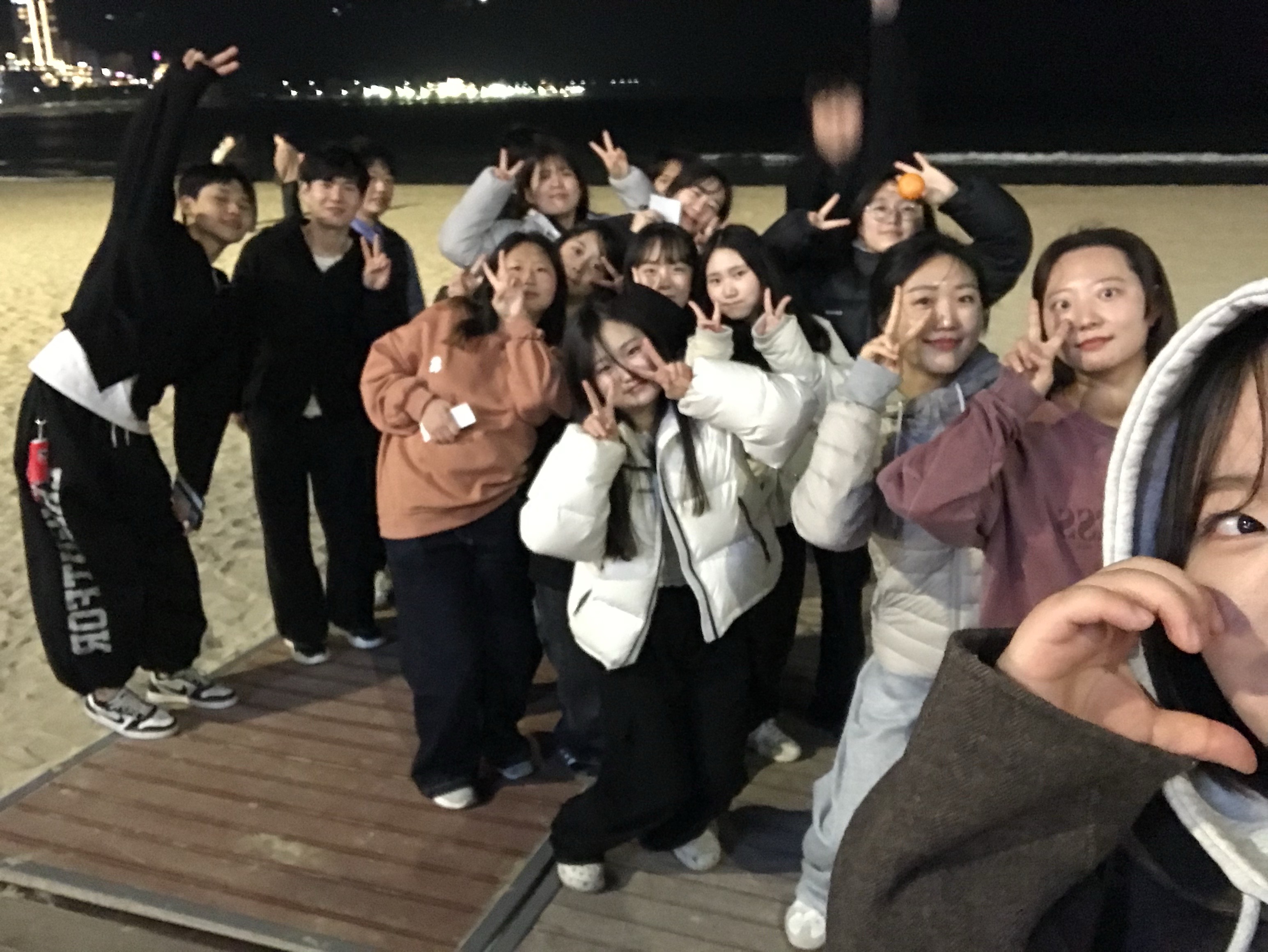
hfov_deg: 56.8
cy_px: 476
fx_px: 1173
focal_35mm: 32
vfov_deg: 44.2
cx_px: 634
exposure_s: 1/15
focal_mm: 2.87
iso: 640
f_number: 2.2
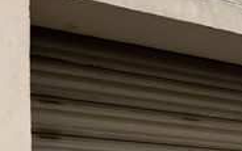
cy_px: 242
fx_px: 791
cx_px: 525
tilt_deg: -1.2
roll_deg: +1.6
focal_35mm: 120
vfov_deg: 10.5
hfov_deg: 13.9
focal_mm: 5.1
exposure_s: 1/598
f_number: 1.6
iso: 50
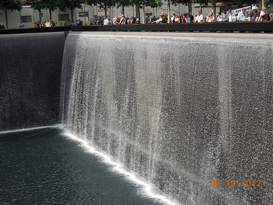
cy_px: 102
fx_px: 544
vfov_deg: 21.3
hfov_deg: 28.2
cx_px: 136
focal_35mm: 69
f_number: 4.4
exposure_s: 1/320
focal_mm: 12.5
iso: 100
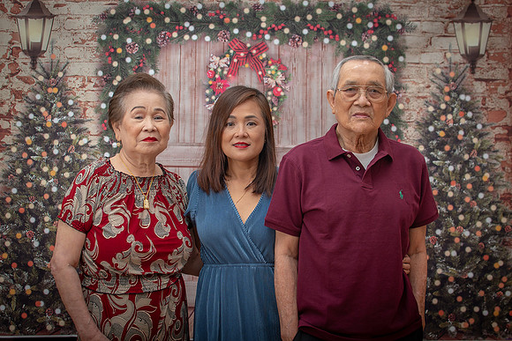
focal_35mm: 52
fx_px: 740
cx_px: 256
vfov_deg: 26.0
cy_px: 170
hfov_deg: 38.2
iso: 100
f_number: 3.2
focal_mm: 35
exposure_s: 1/200
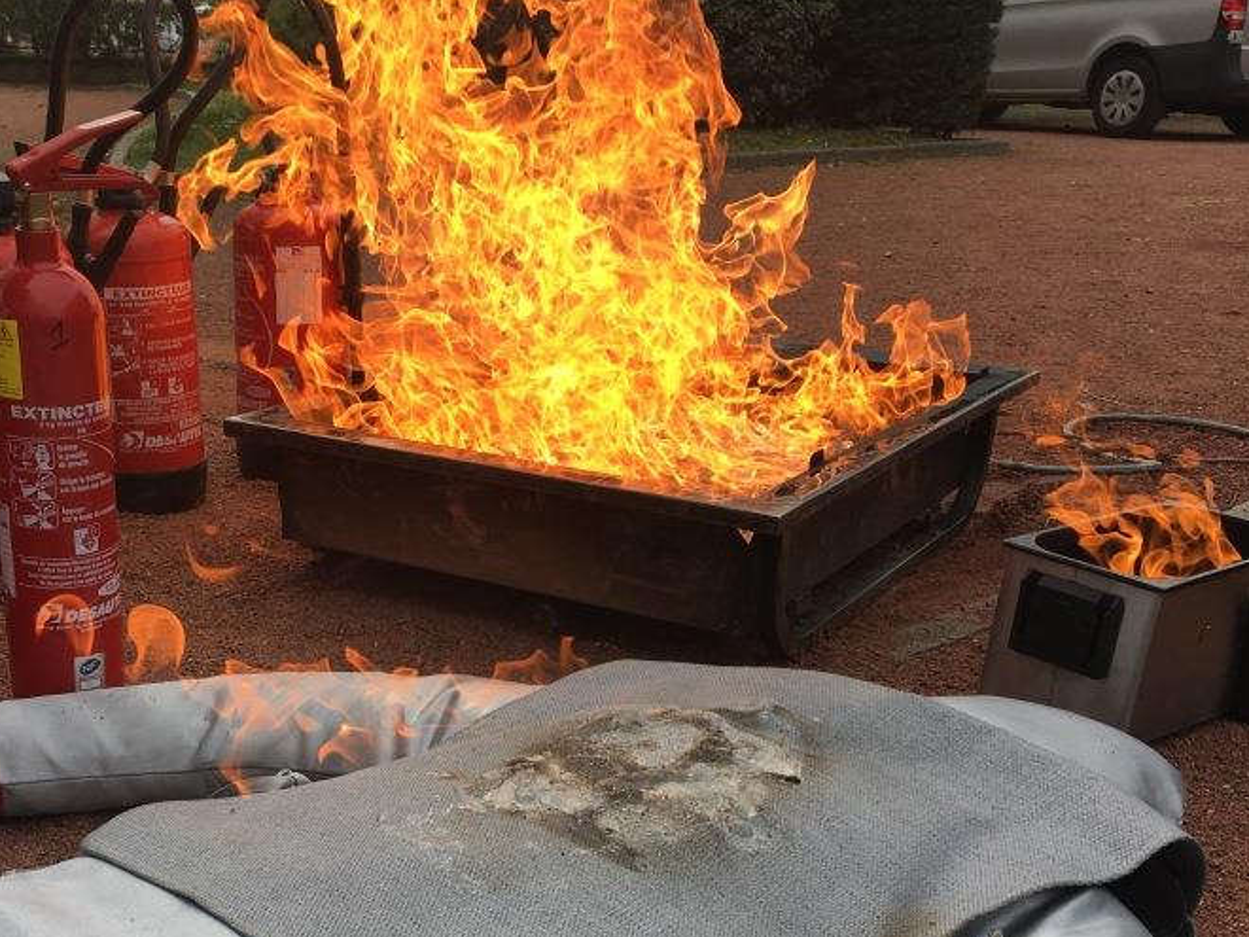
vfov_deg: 31.6
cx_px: 454
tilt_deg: -21.4
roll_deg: -1.6
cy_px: 708
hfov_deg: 41.7
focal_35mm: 45
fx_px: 1624
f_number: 2.2
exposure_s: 1/1131
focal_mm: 4.15
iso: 25
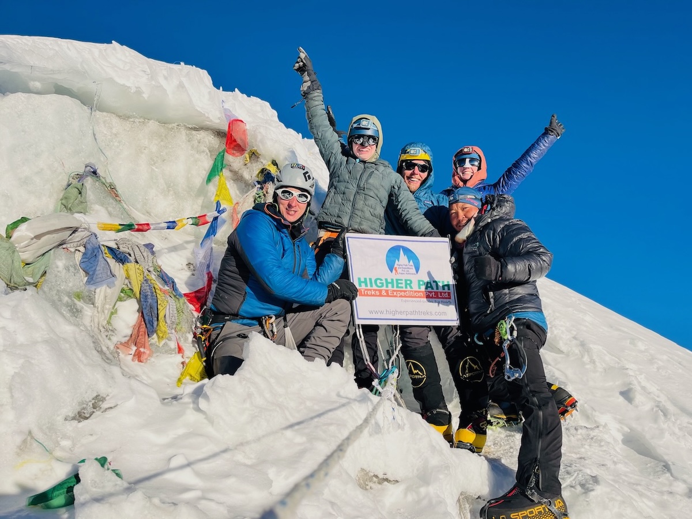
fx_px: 520
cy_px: 260
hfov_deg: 67.3
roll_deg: +0.5
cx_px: 346
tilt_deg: +18.0
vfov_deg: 53.1
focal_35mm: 26
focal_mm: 5.1
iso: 50
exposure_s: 1/4149
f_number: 1.6
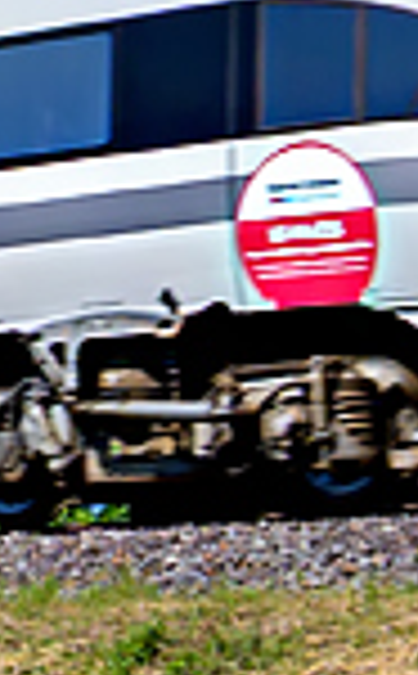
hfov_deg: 4.4
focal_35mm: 282
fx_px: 5171
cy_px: 495
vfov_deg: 7.5
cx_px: -1079
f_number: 8
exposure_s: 1/350
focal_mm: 23
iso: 200
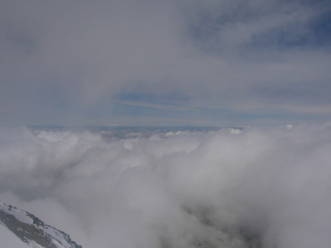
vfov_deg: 41.8
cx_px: 166
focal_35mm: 34
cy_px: 124
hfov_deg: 54.0
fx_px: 325
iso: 50
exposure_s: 1/2000
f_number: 4.7
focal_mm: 5.6
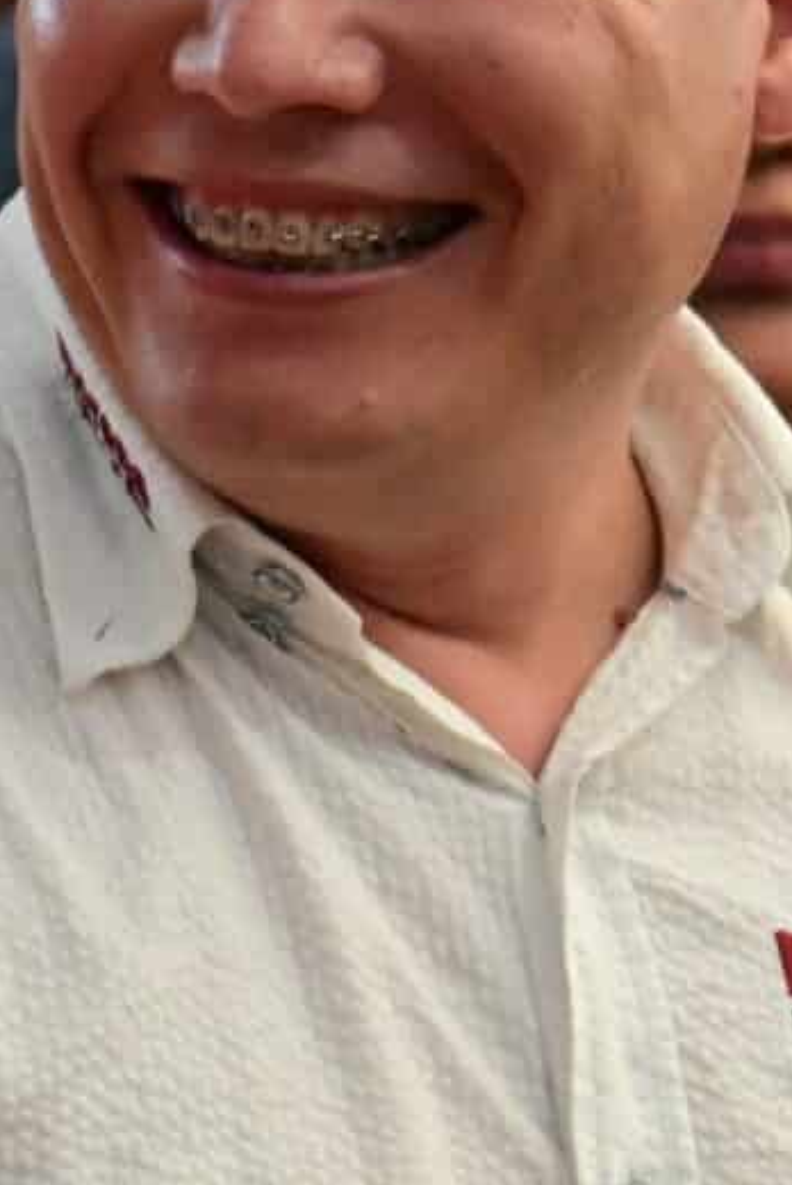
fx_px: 60668
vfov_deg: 1.1
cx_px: -1643
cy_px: 126
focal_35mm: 1841
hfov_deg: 0.7
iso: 2000
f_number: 6.3
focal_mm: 250
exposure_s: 1/320
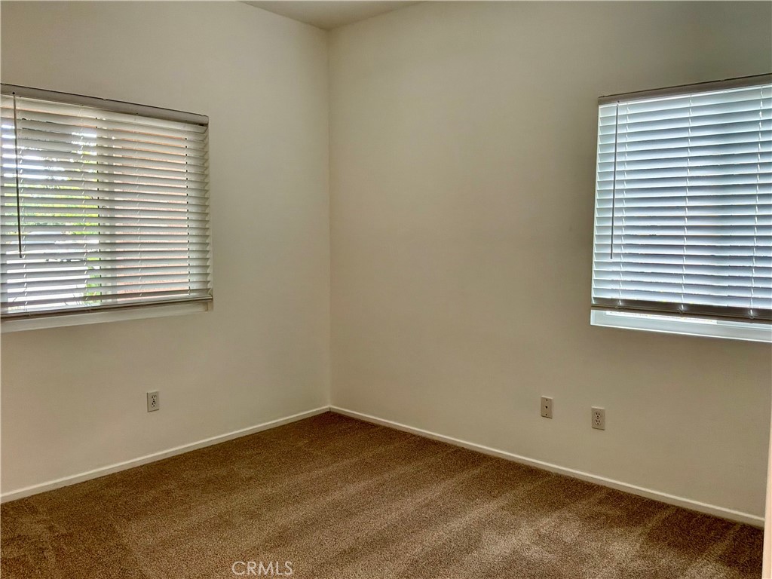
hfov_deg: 63.4
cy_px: 290
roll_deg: +0.1
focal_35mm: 28
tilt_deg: -4.9
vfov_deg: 49.7
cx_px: 386
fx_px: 624
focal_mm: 3
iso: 64
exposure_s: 1/60
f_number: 1.8
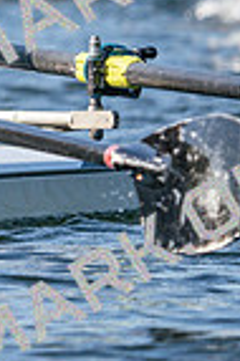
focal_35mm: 1318
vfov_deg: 1.6
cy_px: -16
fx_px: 13211
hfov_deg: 1.0
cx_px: -455
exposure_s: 1/1600
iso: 320
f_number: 6.3
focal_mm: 324
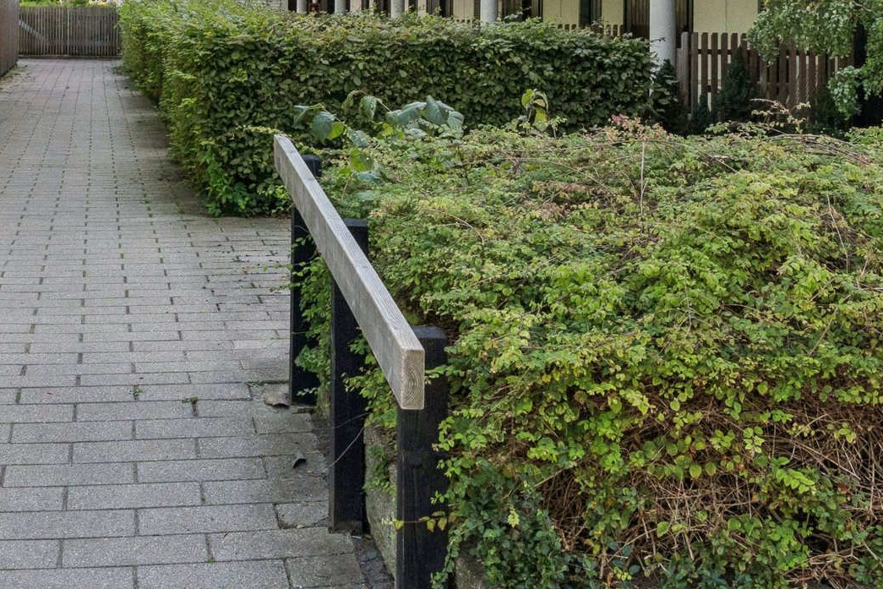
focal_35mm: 67
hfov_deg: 30.1
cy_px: -188
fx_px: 1637
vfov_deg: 18.8
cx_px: 330
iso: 400
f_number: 7.1
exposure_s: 1/250
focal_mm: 15.5
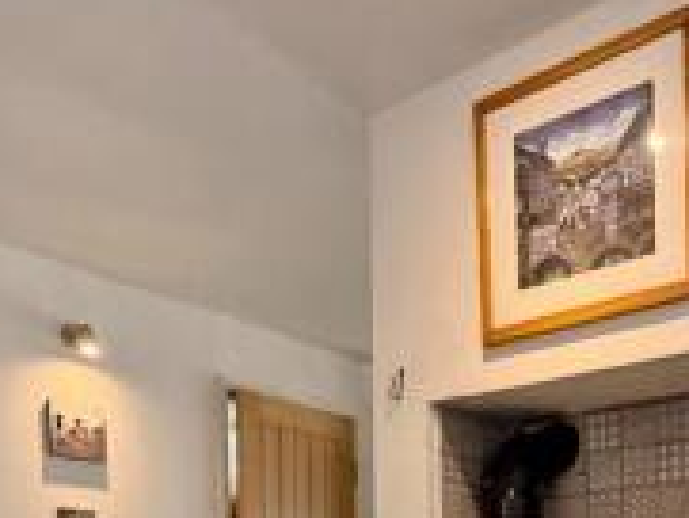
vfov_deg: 27.3
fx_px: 896
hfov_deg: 41.4
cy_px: 665
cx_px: 466
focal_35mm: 45
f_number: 2.2
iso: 320
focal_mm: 2.22
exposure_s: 1/99
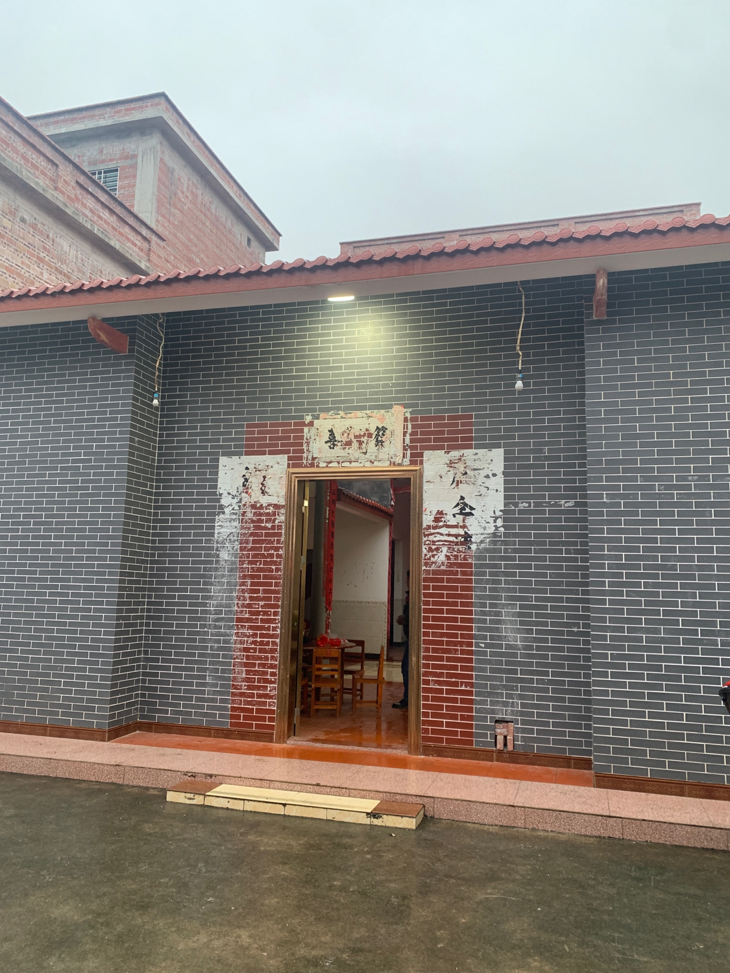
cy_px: 486
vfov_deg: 67.3
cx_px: 365
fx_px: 731
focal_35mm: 26
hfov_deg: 53.1
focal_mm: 4.25
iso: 125
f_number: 1.8
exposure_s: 1/60
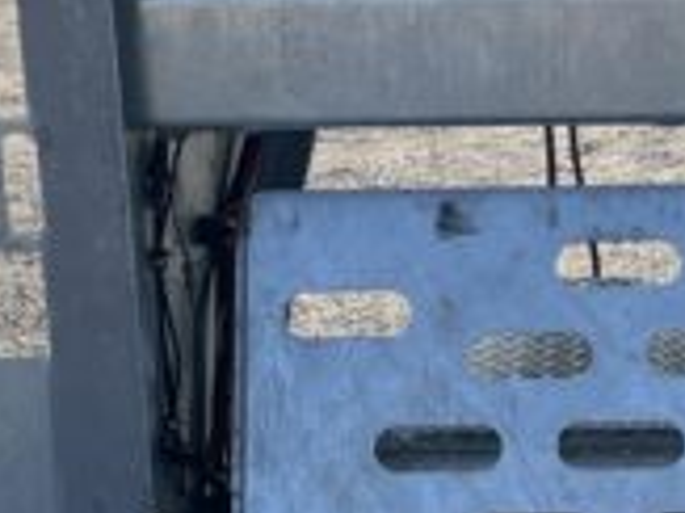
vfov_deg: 11.7
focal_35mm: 127
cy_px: 238
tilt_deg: -15.9
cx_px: 656
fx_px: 2511
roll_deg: +0.9
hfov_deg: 15.3
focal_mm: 4.2
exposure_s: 1/2304
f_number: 1.6
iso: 32
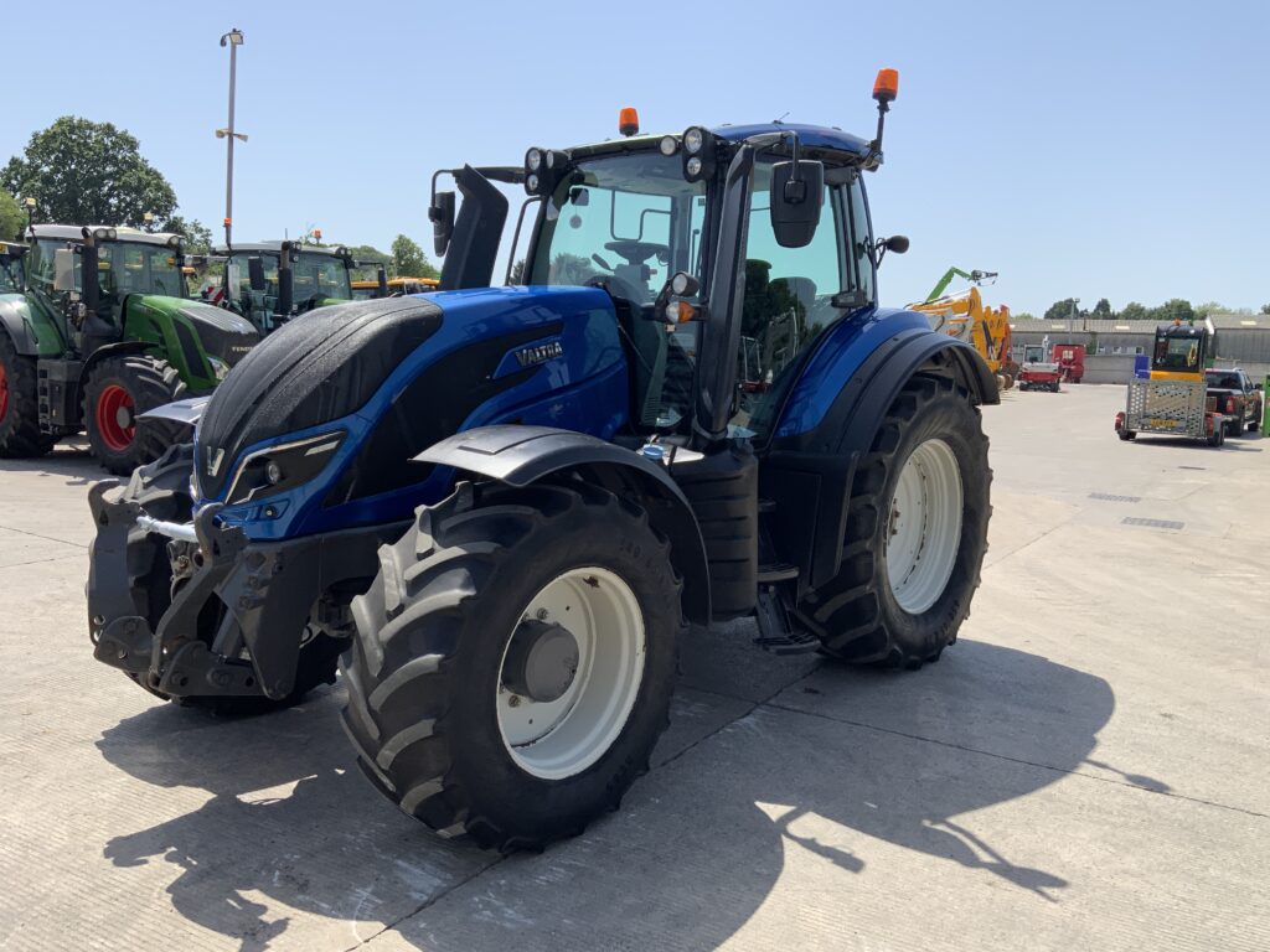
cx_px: 635
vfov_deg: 48.2
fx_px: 1064
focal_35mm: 29
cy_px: 476
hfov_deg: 61.7
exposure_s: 1/1626
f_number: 1.8
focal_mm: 3
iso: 16
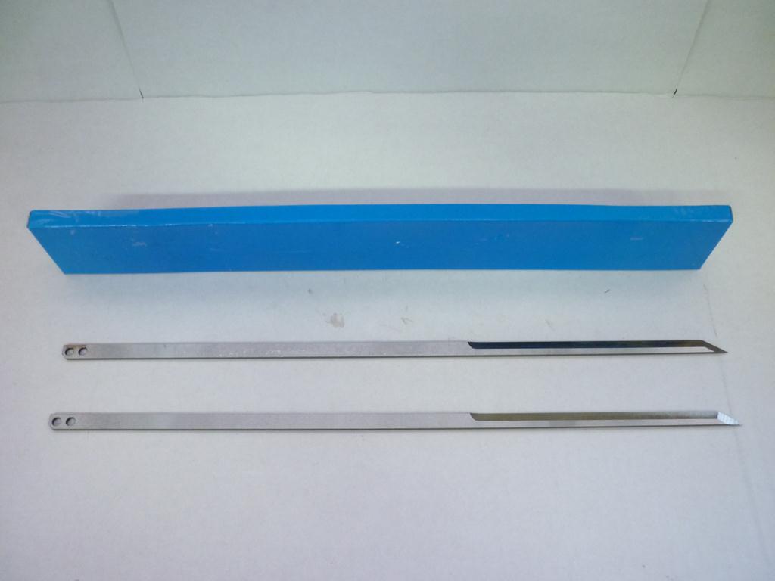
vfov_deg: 42.9
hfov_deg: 55.4
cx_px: 388
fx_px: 739
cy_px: 290
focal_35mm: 33
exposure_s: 1/30
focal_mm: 5.5
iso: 320
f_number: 2.8
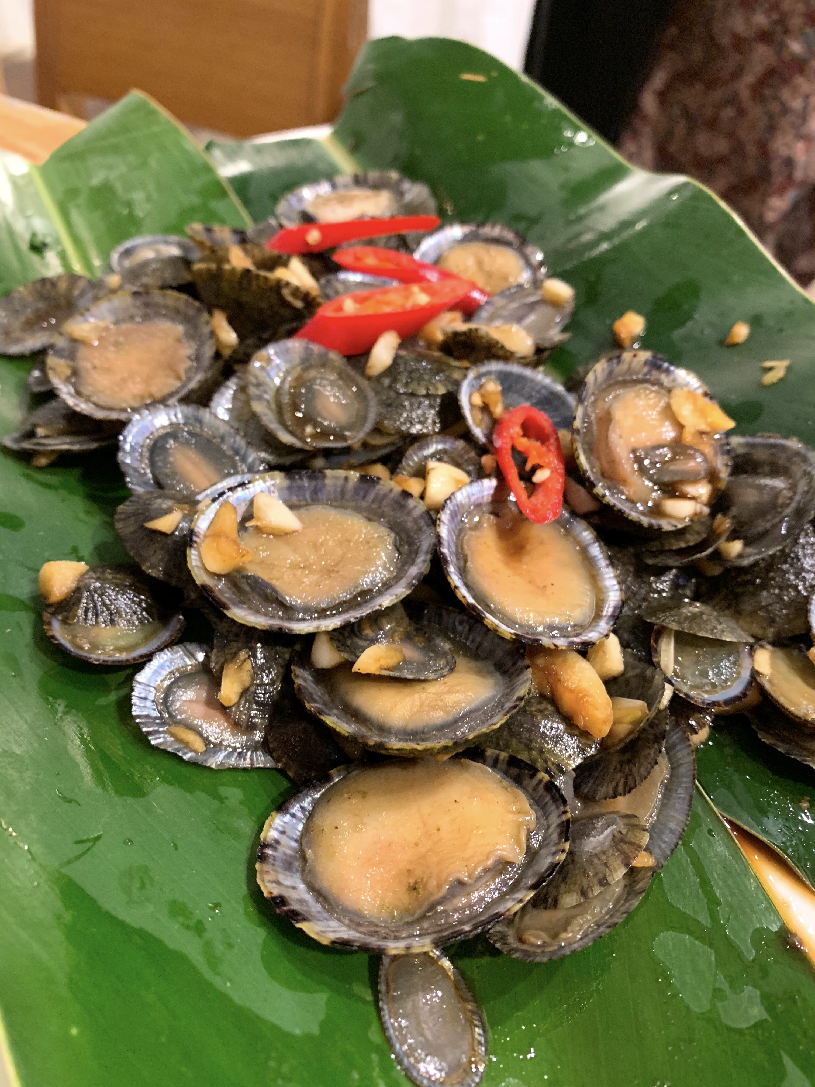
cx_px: 408
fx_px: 816
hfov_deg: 53.1
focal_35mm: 26
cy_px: 544
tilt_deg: -46.3
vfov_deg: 67.3
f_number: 1.8
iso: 500
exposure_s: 1/30
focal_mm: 4.25
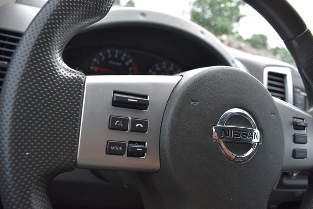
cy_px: 104
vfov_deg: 48.0
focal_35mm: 27
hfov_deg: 67.4
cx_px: 156
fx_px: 235
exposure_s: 1/250
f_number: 4.5
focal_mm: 18
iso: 400
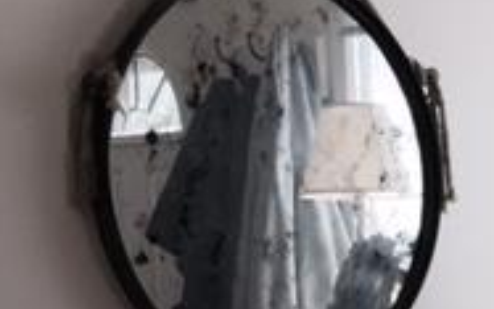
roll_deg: +2.0
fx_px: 1414
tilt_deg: -8.9
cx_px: 526
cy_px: 489
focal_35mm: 105
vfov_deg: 11.8
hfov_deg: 19.1
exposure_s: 1/60
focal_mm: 4.15
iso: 40
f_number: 2.2
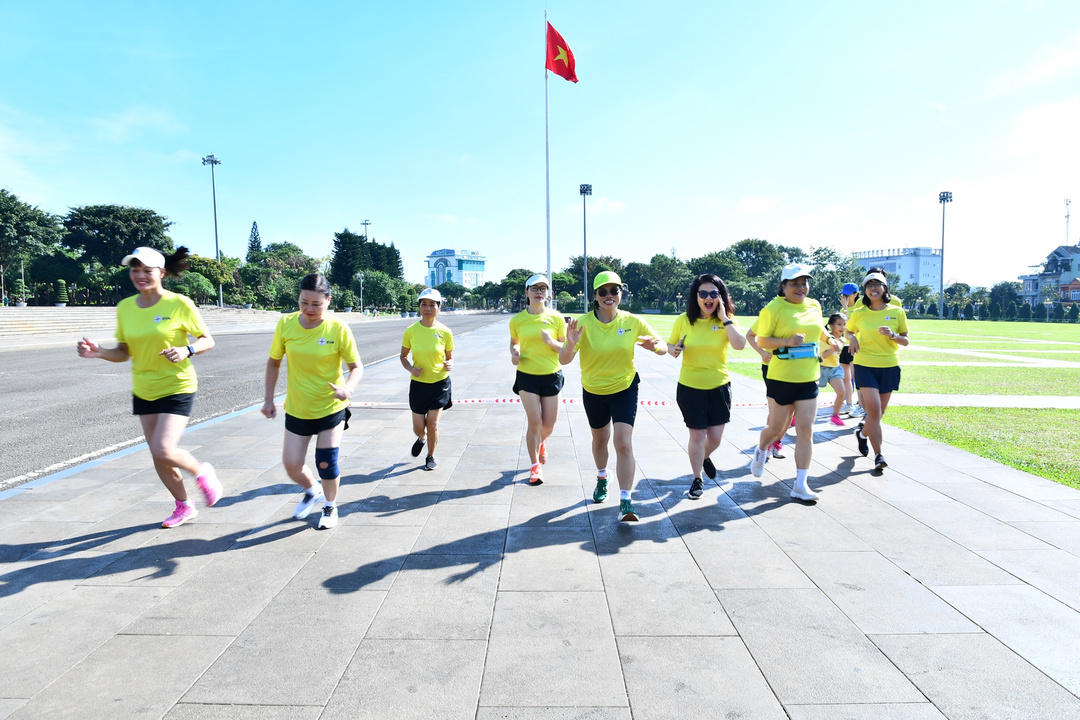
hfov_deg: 73.8
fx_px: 720
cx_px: 540
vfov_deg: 53.1
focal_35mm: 24
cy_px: 360
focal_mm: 16
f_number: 9
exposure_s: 1/100
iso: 100
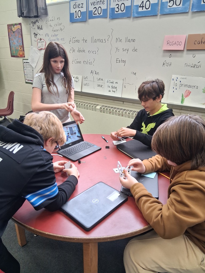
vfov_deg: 67.3
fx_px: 205
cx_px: 102
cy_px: 136
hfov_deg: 53.1
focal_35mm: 26
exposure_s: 1/60
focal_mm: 3.98
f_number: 1.8
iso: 320
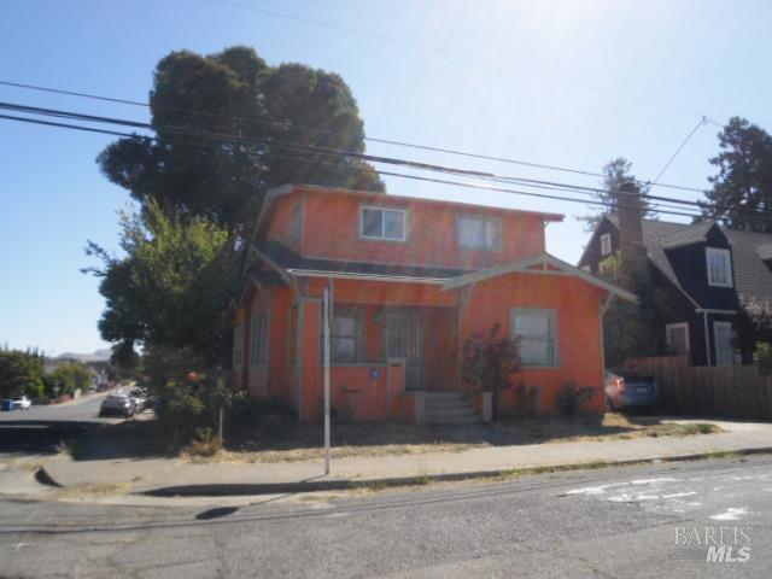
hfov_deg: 63.4
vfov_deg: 49.7
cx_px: 386
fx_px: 624
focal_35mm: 28
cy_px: 290
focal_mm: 4.65
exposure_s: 1/125
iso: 64
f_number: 7.8
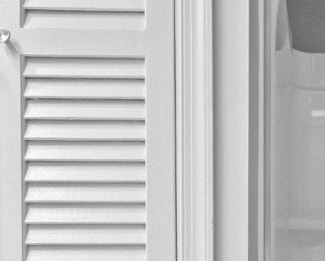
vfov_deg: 20.2
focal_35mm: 70
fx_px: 674
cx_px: 357
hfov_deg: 25.2
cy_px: 333
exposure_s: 1/30
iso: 1600
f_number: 5
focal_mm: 14
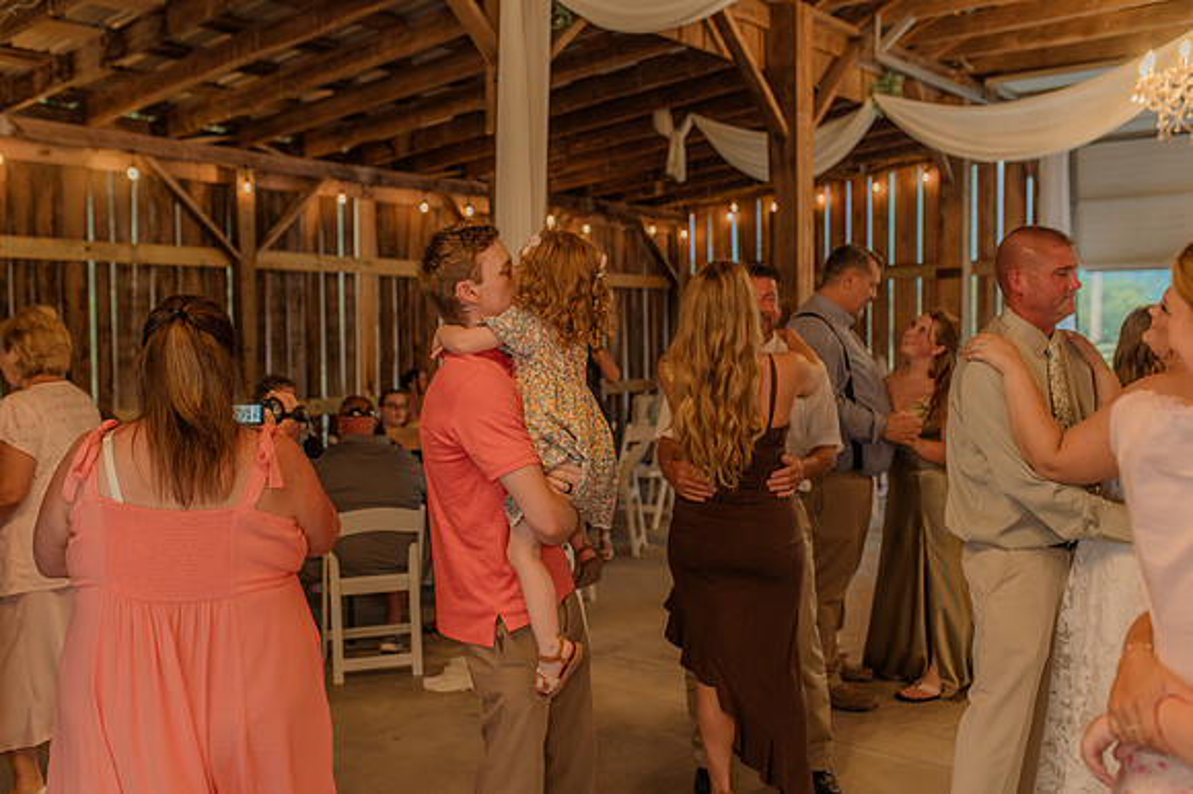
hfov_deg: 54.5
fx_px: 1159
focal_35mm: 35
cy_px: 397
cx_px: 596
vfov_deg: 37.8
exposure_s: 1/200
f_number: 2.5
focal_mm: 35
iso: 640
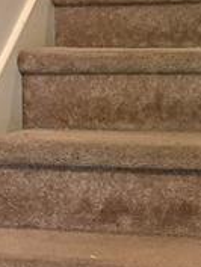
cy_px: 44
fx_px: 804
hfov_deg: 14.2
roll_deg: +0.5
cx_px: 139
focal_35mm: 104
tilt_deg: -0.7
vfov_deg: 18.7
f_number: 1.78
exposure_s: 1/60
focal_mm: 6.76
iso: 500
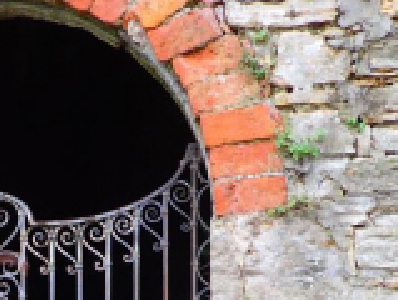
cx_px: 35
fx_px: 795
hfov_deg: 27.1
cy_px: 275
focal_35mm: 69
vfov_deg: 20.9
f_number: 2
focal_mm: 4.5
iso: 200
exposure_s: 1/50
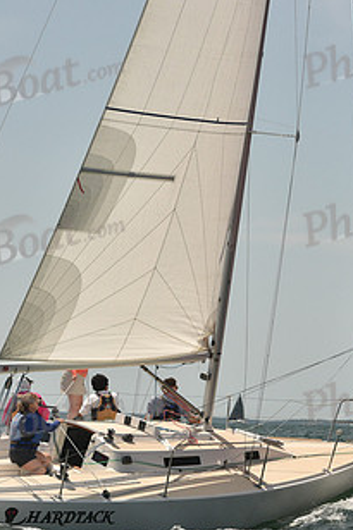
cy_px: 316
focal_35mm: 132
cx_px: 215
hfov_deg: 10.4
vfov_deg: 15.5
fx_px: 1944
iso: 320
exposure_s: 1/1000
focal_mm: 70
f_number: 8
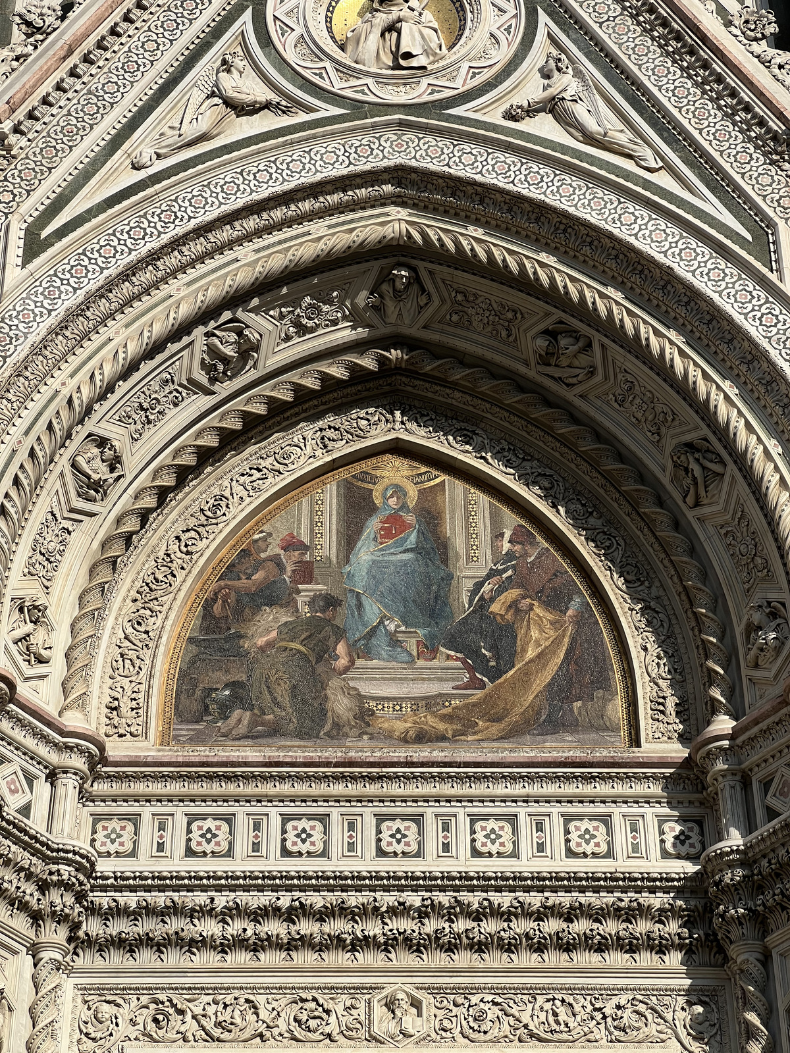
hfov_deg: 19.1
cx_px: 395
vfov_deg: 25.3
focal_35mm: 77
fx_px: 2343
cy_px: 526
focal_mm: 9
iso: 32
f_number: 2.8
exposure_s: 1/943
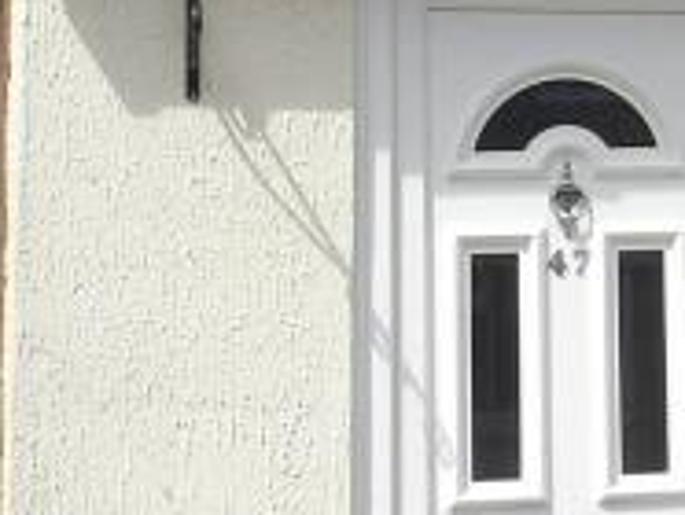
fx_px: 2615
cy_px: -132
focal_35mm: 132
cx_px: 869
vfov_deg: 11.0
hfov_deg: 14.4
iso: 100
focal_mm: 4.3
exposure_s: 1/530
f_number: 4.6
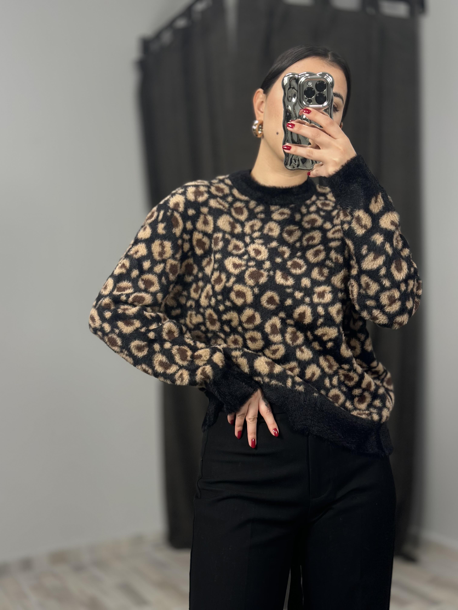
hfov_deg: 30.3
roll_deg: +5.1
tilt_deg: -26.4
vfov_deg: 39.7
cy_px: 305
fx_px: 847
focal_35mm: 48
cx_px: 229
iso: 125
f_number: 1.78
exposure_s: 1/50
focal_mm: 6.86
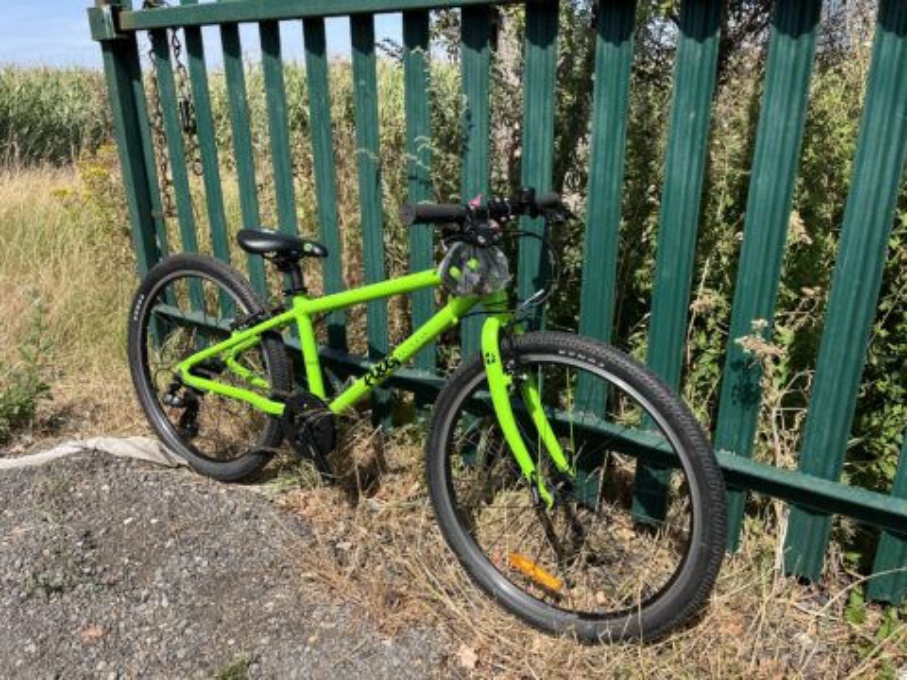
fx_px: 681
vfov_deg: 53.1
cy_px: 340
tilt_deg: -18.6
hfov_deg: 67.3
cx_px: 454
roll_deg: +1.5
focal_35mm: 26
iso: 50
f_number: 1.6
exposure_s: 1/1923
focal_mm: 5.1
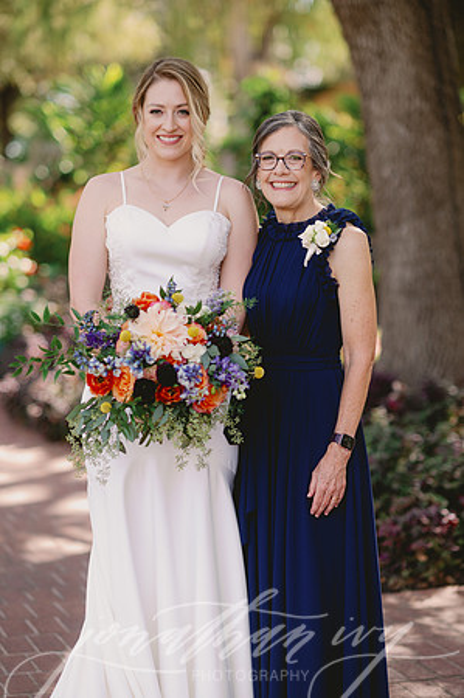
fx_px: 1647
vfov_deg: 23.9
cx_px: 232
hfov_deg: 16.0
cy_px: 349
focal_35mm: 85
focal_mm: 85
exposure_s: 1/320
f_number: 2
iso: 50
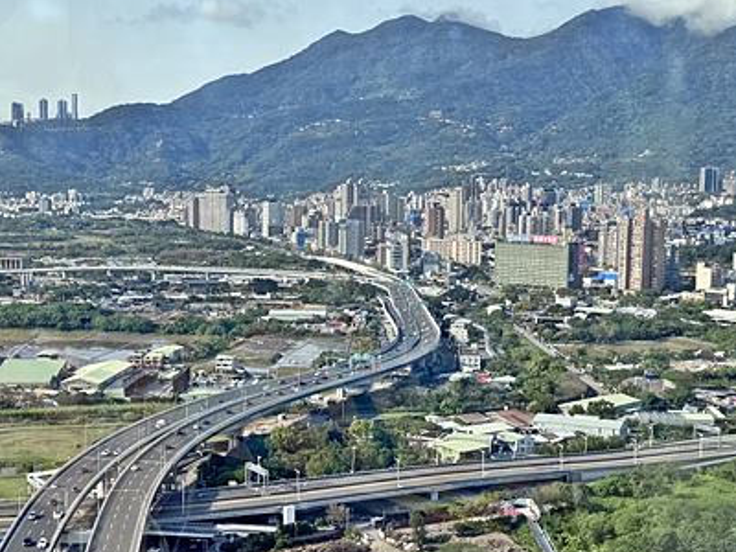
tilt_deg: -6.3
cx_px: 300
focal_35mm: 60
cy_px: 322
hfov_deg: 32.1
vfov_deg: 24.4
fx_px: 1276
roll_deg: -2.0
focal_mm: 6.76
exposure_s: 1/1193
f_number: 1.78
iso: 80
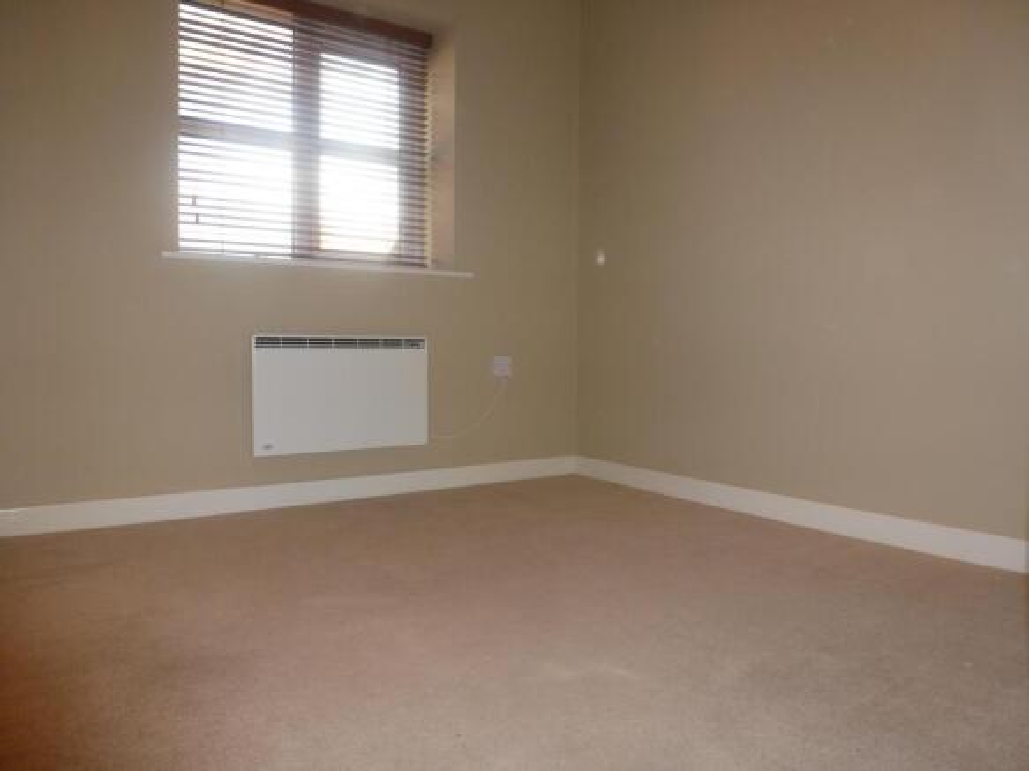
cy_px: 386
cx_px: 514
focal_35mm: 24
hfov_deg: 71.6
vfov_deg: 56.8
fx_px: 713
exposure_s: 1/60
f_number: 3.3
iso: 160
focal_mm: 4.3
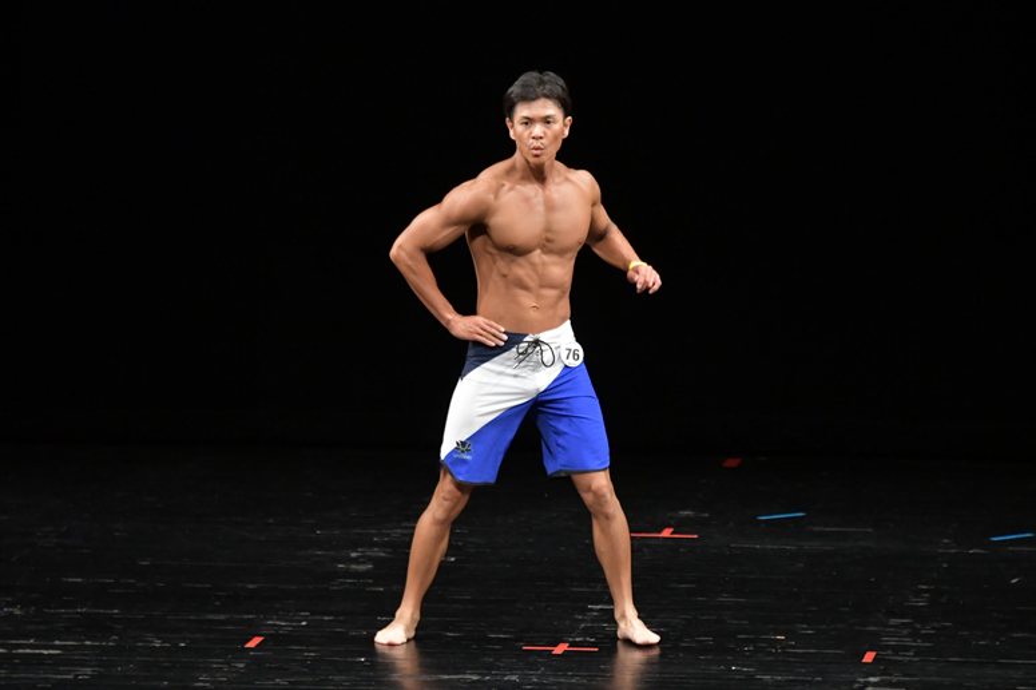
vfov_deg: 4.8
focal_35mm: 285
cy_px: 345
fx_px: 8198
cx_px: 518
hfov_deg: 7.2
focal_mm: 190
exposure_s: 1/400
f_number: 5.6
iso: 3200
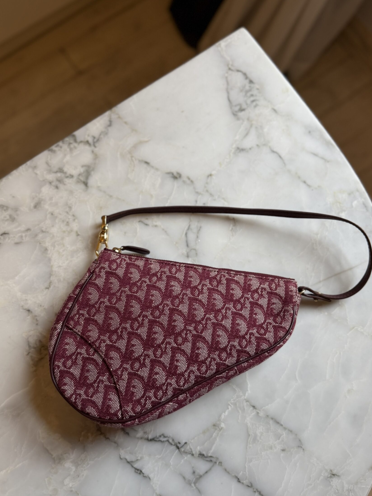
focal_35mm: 28
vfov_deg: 63.3
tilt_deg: -80.9
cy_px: 273
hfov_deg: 49.8
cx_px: 184
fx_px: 401
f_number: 1.78
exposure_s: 1/50
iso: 125
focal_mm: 6.76
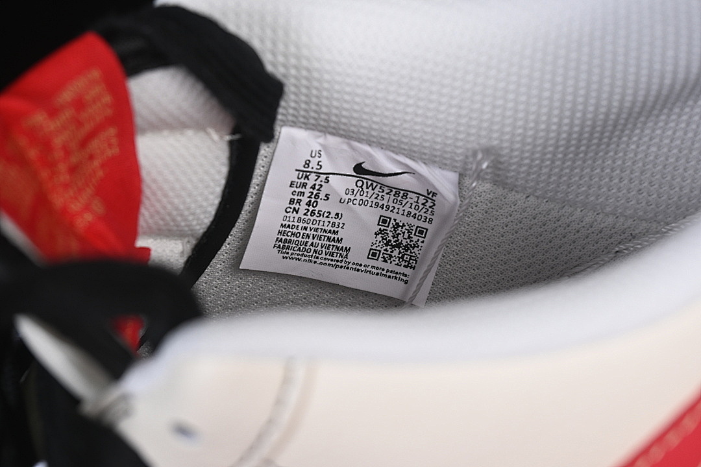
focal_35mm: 75
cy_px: 234
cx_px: 350
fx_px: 1460
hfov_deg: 27.0
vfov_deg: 18.2
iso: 160
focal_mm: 50
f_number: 7.1
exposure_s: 1/80
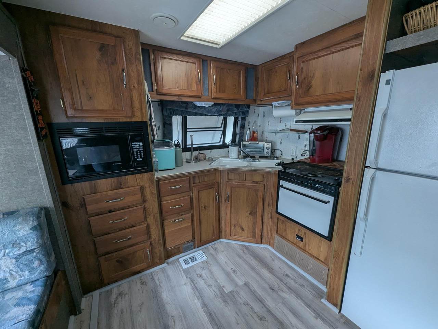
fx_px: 164
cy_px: 164
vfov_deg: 89.9
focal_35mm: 13
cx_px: 219
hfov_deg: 106.2
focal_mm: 1.95
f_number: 2.2
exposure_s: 1/31.4
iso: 61
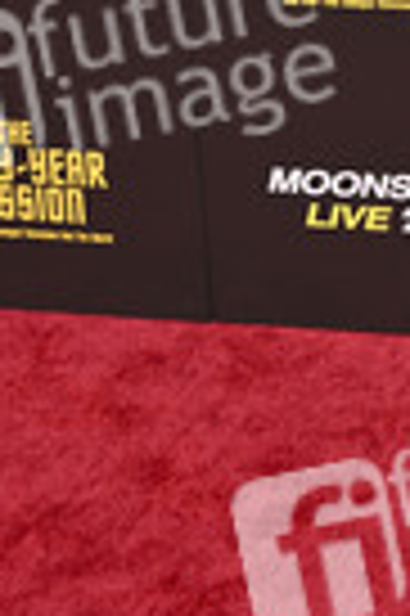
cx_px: 595
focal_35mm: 102
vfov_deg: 18.8
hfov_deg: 12.8
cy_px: -148
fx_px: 1747
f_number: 6.3
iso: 640
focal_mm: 35
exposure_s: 1/250
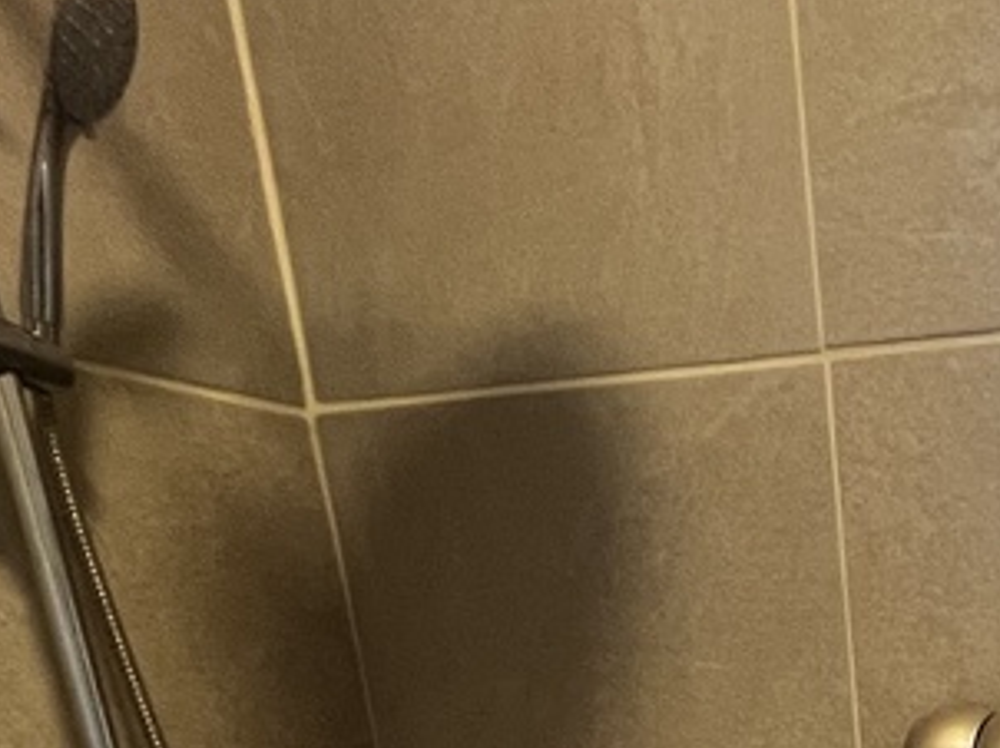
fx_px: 1616
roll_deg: +1.2
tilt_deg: -25.8
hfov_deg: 29.3
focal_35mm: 56
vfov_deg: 17.2
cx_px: 1219
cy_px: 1570
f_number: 1.8
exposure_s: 1/100
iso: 200
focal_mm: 1.57
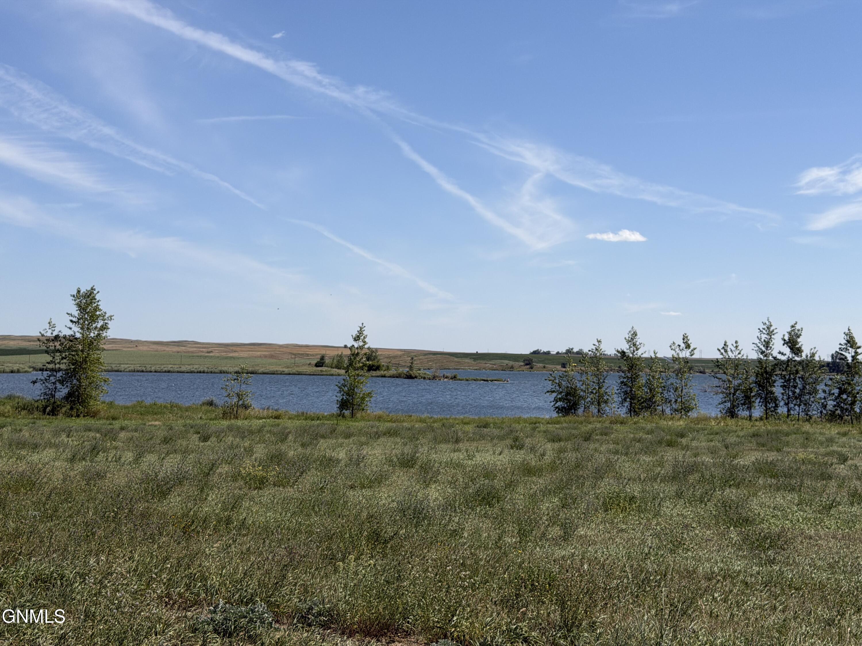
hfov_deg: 39.7
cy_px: 323
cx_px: 431
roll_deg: -0.3
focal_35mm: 48
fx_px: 1195
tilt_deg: +1.9
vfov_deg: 30.3
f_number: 1.78
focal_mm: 6.76
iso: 64
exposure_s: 1/7874
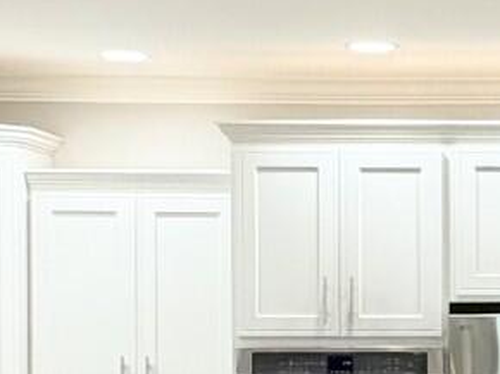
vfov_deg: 14.8
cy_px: 326
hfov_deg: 19.0
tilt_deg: -0.7
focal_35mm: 99
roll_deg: +1.5
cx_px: 552
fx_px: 1429
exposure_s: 1/60
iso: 250
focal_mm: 2.22
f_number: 2.2
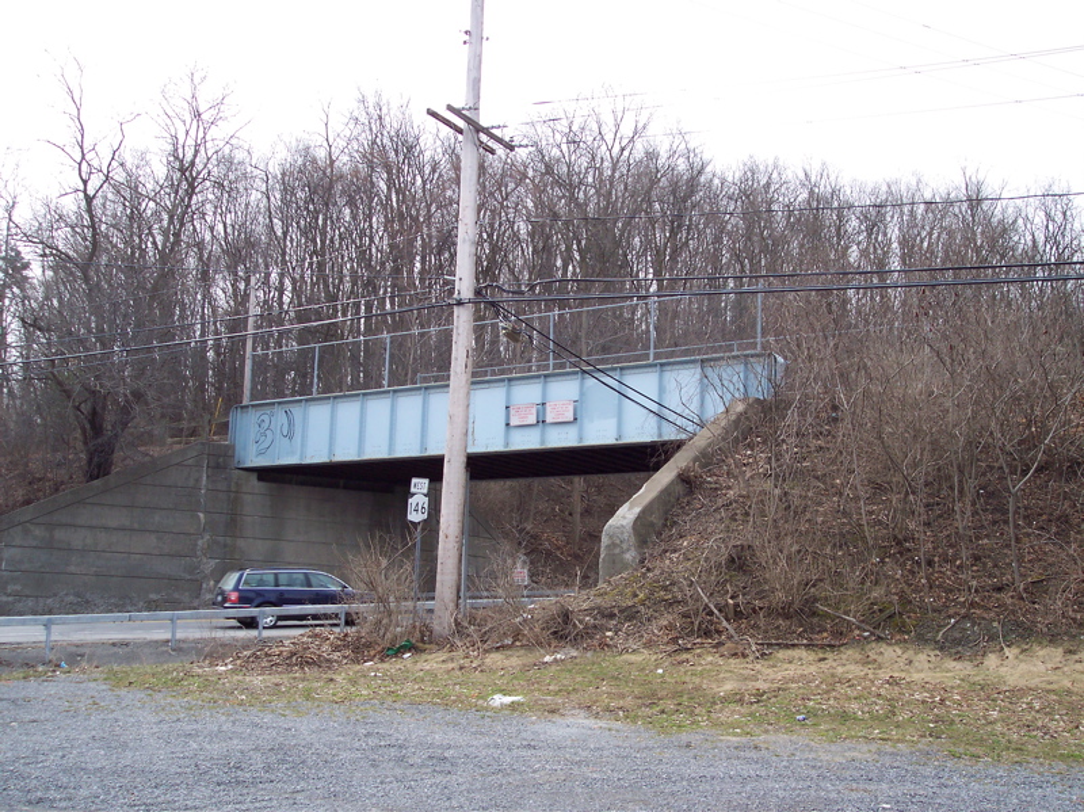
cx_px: 542
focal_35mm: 38
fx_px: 1189
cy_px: 406
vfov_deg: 37.7
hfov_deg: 49.0
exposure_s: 1/250
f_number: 4.8
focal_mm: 8
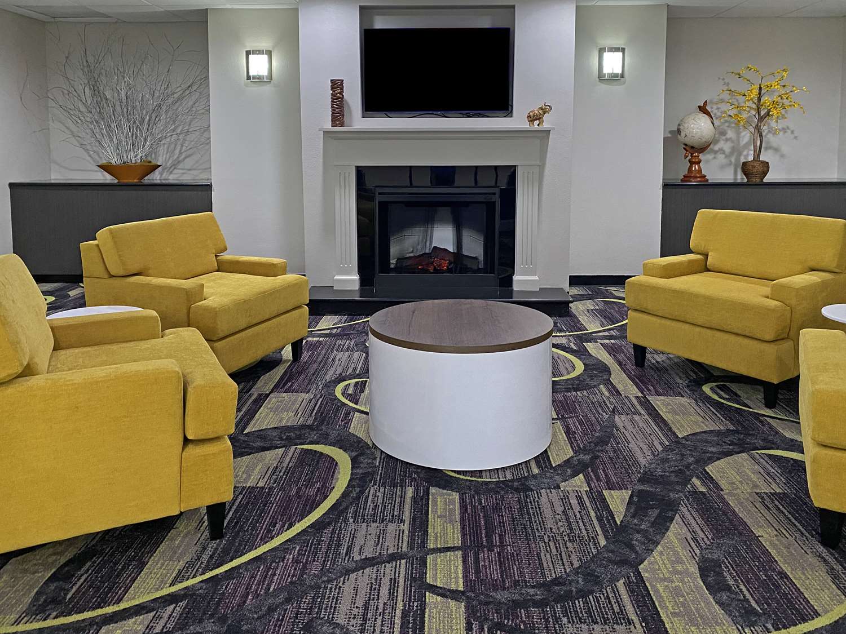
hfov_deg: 67.3
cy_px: 317
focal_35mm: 26
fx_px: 635
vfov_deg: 53.1
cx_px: 423
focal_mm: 4.25
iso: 320
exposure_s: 1/60
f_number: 1.8
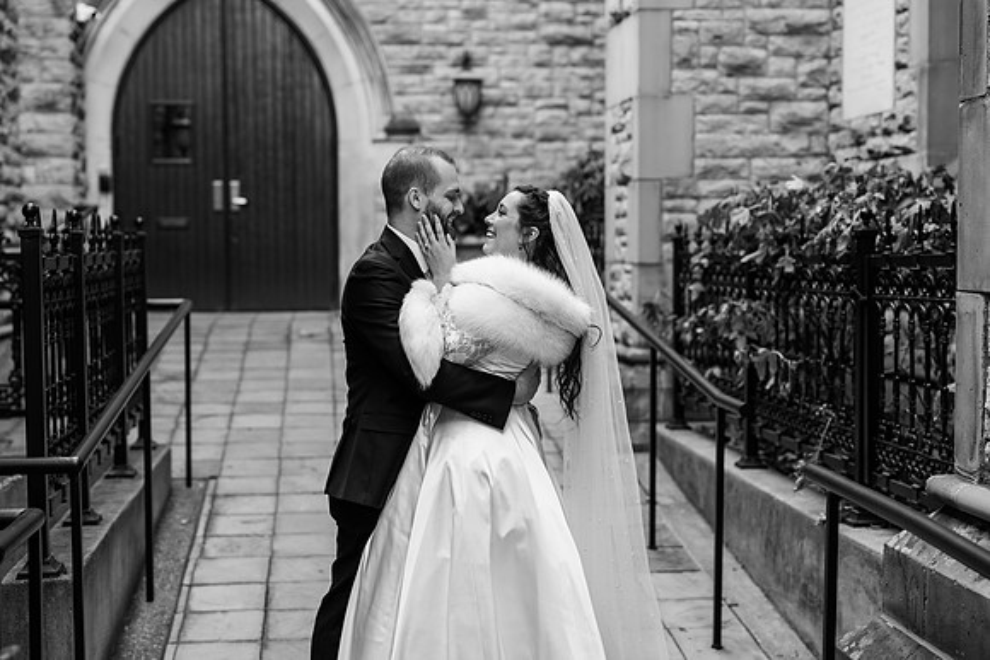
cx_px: 495
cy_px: 330
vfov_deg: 27.0
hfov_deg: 39.6
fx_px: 1375
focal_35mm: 50
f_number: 2.2
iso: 320
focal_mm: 50
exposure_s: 1/250
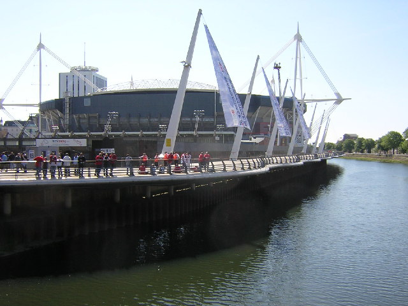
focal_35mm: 36
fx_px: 424
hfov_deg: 51.4
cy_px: 153
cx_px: 204
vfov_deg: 39.7
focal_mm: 4.7
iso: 100
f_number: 5.2
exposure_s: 1/254
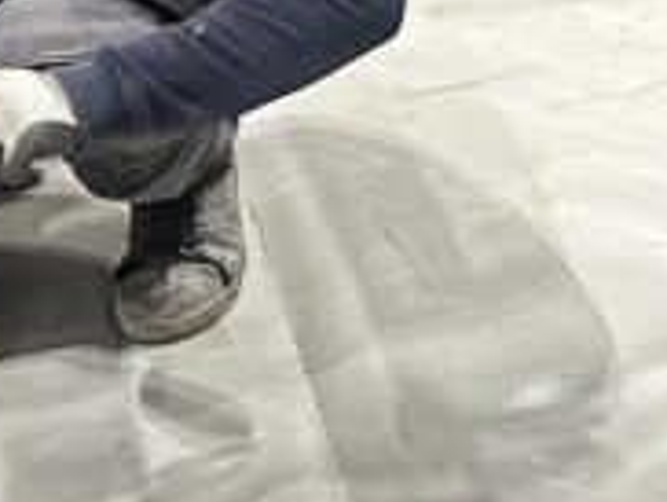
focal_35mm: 146
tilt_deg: -18.1
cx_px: 942
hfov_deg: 12.9
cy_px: -271
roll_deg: -0.7
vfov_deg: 9.9
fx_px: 2817
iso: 250
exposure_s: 1/50
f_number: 1.5
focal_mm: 5.7
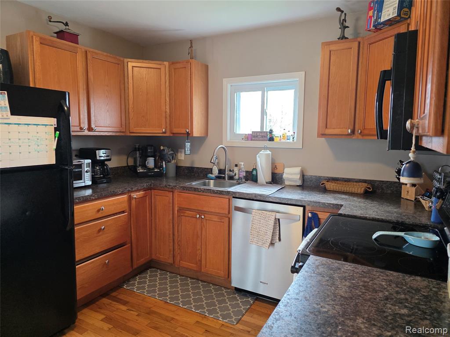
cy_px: 168
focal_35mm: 23
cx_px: 225
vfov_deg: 58.9
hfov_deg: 73.9
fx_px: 299
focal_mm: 6.3
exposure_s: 1/120
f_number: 1.7
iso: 400
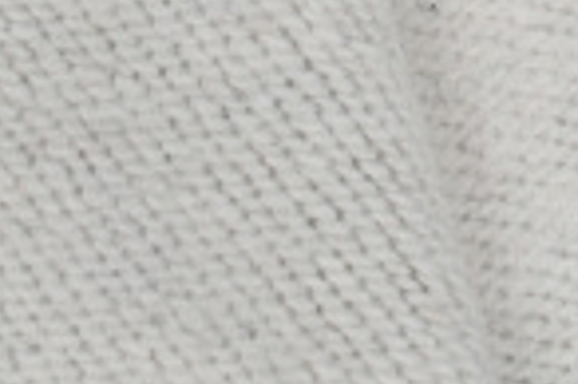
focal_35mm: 370
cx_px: 1374
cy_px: -590
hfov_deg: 5.4
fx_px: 5934
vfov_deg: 3.6
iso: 100
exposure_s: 1/100
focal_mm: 50
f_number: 16
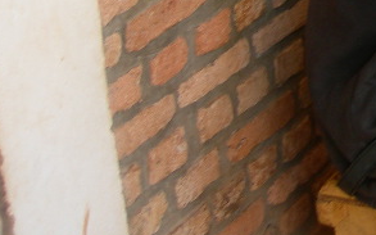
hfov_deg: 13.5
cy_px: -211
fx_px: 1445
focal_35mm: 141
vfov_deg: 8.8
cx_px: 639
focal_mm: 7.8
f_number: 2.8
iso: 50
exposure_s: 1/57
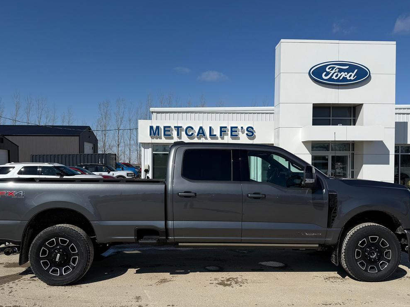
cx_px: 196
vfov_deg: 45.4
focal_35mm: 31
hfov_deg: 58.3
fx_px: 367
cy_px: 168
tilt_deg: -0.9
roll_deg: -0.1
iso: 80
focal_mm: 6.76
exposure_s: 1/9091
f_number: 1.78
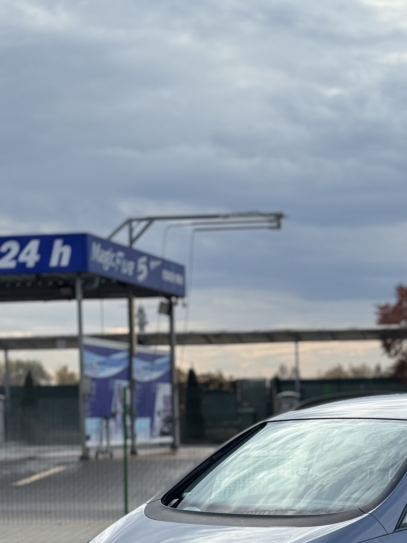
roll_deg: +1.4
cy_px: 484
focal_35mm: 96
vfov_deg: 20.1
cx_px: 345
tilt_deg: -3.2
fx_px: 1505
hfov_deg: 15.3
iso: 64
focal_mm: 6.76
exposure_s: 1/2513
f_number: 1.78
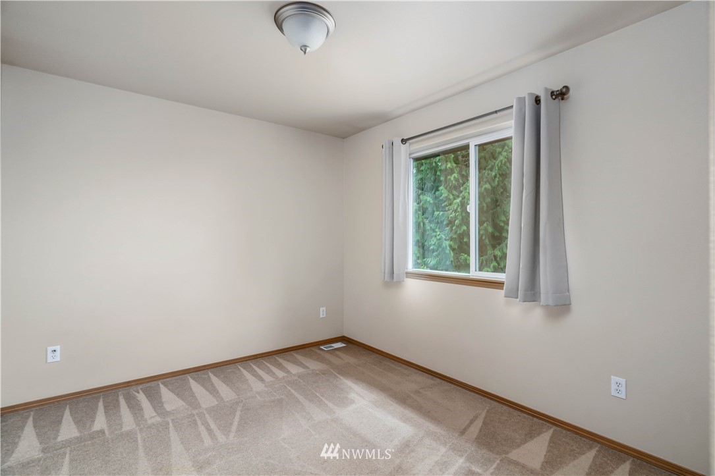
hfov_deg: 96.7
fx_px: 318
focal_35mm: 16
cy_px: 238
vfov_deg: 73.7
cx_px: 358
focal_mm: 16
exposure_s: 1/30
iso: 2000
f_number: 6.3
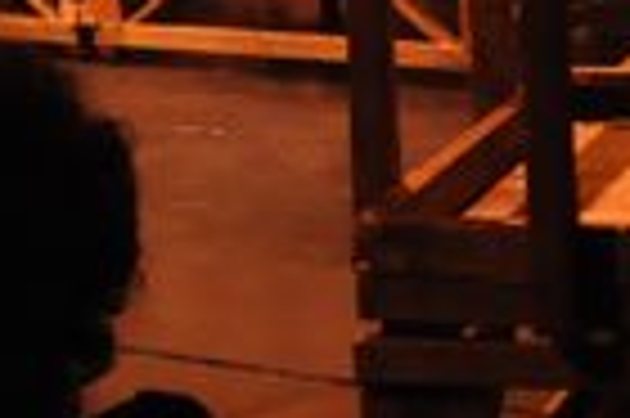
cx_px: -45
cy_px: -465
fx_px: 3898
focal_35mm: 223
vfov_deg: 6.0
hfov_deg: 9.2
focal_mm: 26
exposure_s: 1/80
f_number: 4.5
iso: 3200
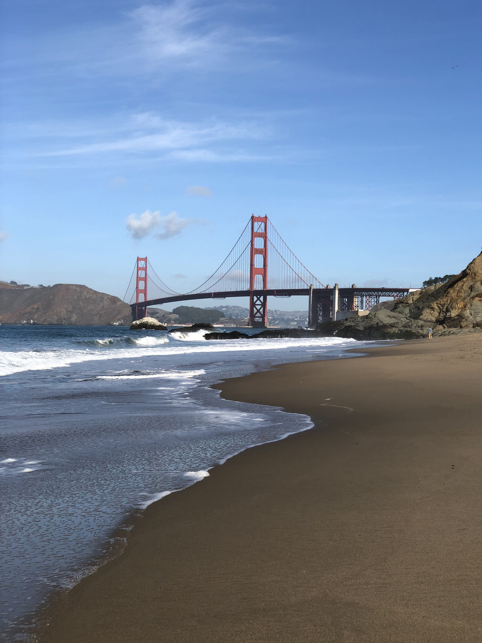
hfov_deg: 28.0
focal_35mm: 52
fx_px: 965
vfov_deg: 36.8
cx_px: 241
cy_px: 322
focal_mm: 6
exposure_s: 1/1779
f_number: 2.4
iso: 16
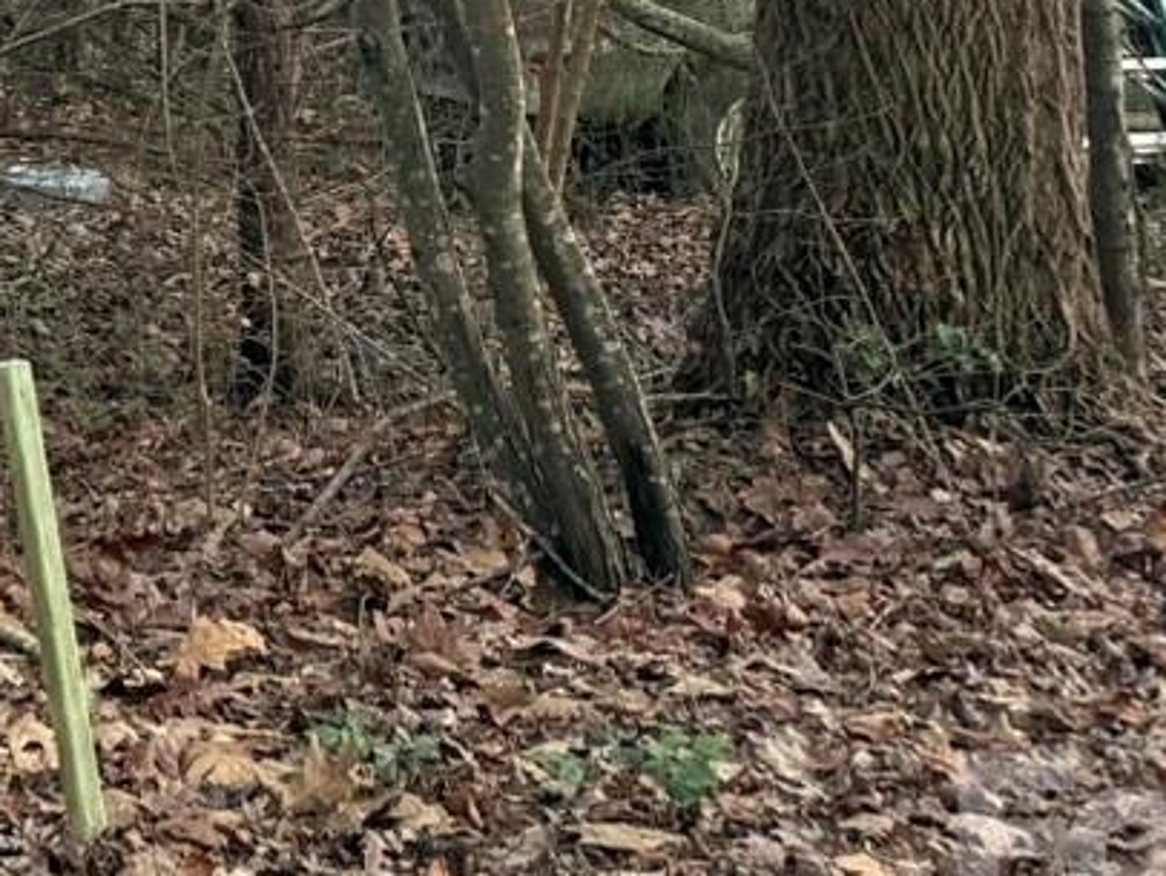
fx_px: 4078
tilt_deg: -1.8
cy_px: -916
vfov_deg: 11.1
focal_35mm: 121
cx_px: -1037
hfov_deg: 14.1
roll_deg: +2.4
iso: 80
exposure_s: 1/514
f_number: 1.78
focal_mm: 6.76
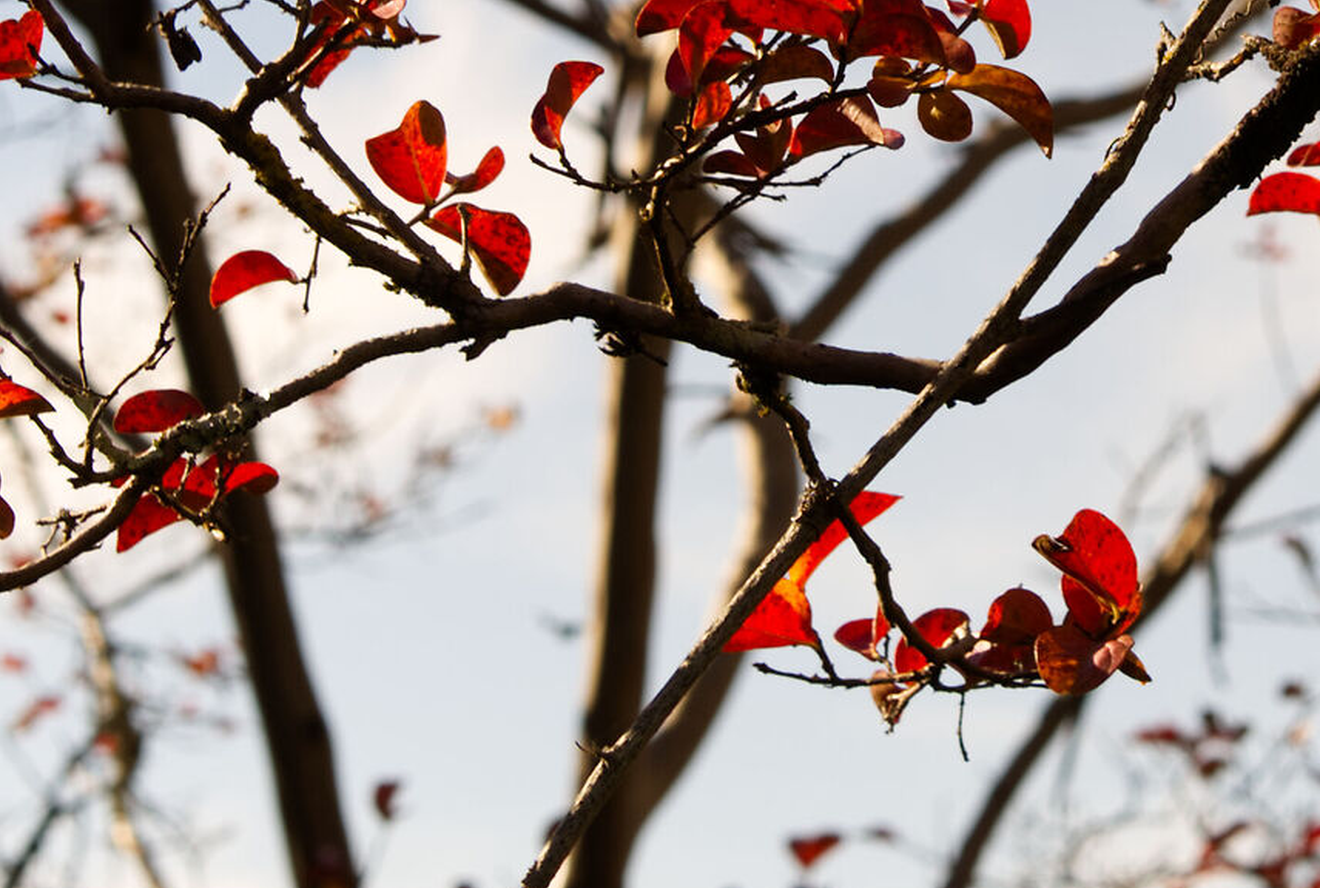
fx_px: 8457
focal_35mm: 230
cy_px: -224
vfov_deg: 6.0
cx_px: 1147
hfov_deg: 8.9
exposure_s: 1/125
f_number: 7.1
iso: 50
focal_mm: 55
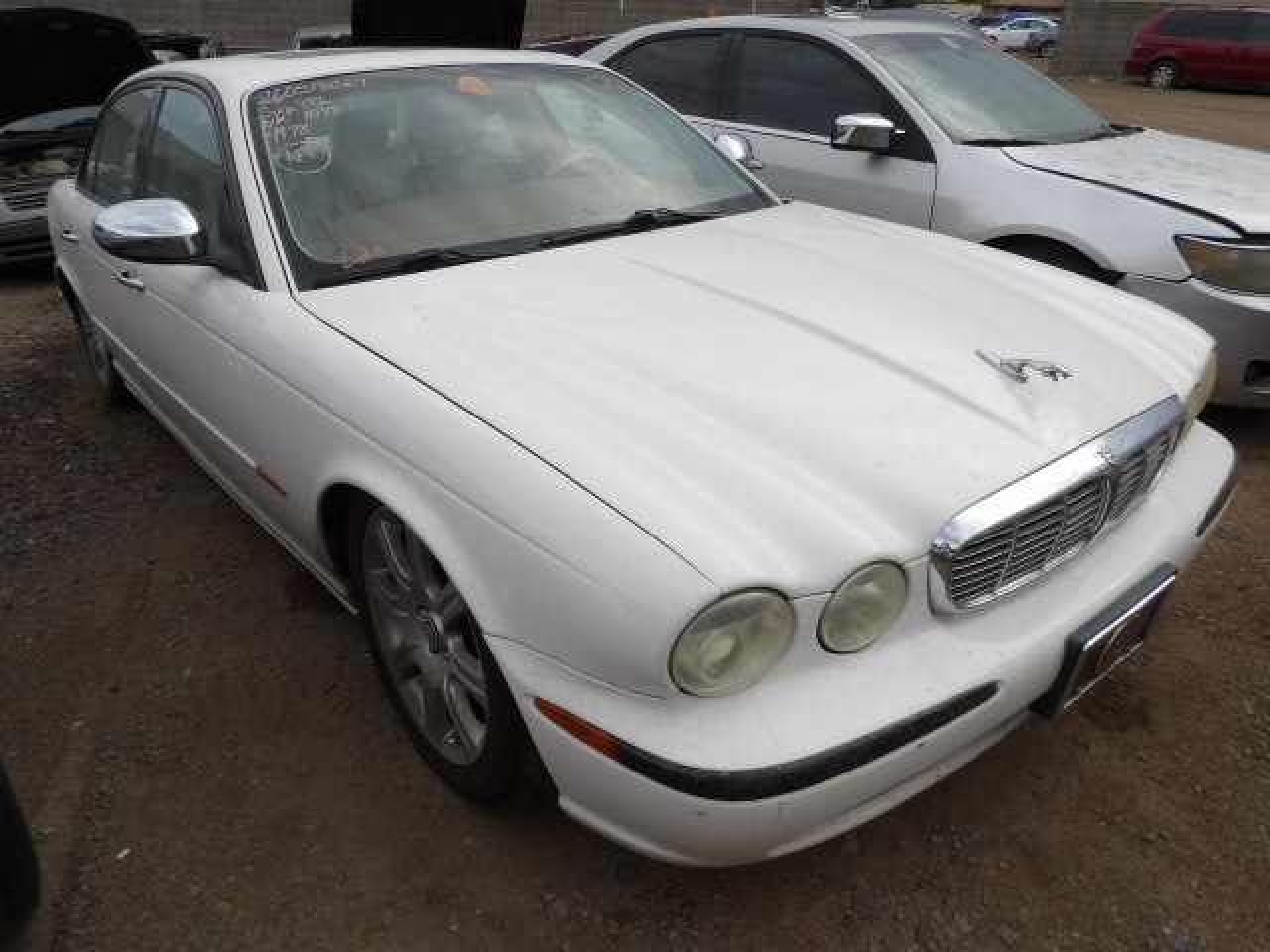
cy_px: 476
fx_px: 881
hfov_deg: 71.6
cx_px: 635
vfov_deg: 56.8
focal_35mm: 24
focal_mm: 4.3
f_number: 4.6
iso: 100
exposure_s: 1/488
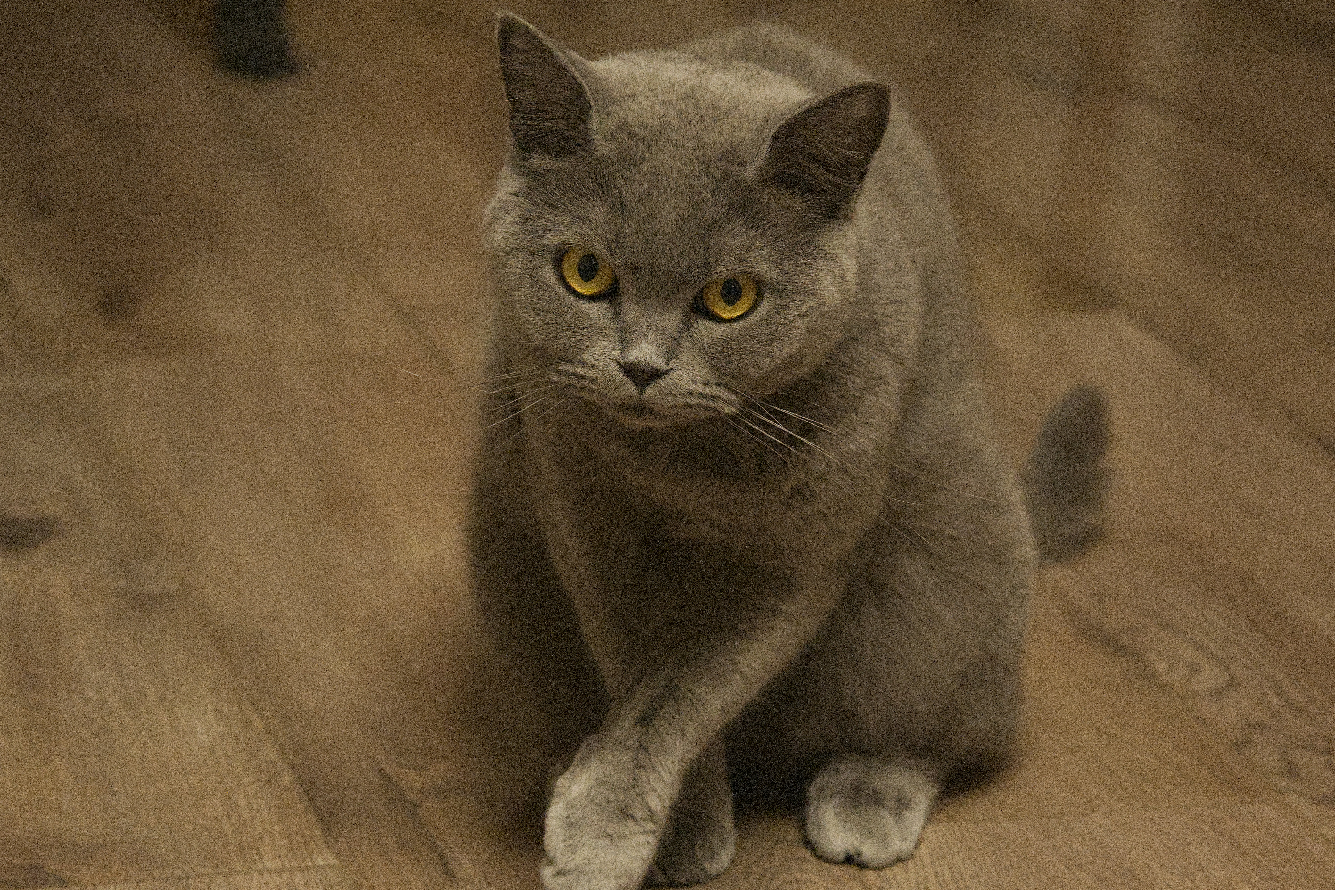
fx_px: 5154
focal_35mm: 139
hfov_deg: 14.8
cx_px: 649
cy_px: 403
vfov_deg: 9.9
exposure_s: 1/60
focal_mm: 76
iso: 12800
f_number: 5
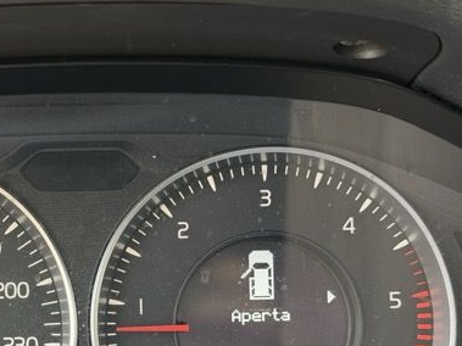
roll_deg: +2.0
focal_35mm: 81
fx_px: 1081
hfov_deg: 23.7
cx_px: 84
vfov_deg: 18.0
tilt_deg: -19.7
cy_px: 278
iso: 125
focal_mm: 6.76
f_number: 1.78
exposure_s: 1/60
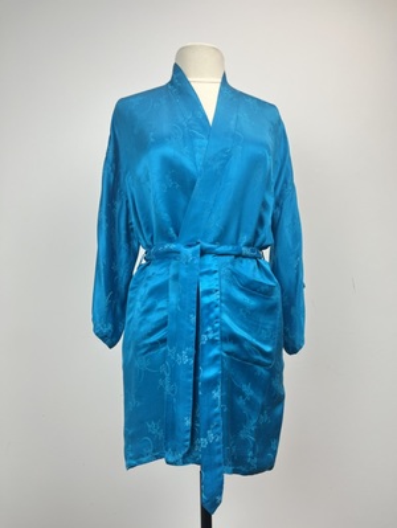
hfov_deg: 53.1
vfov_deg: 67.3
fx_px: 397
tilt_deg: +1.2
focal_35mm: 26
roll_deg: +0.3
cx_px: 198
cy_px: 264
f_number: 1.6
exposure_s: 1/120
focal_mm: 5.1
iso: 64
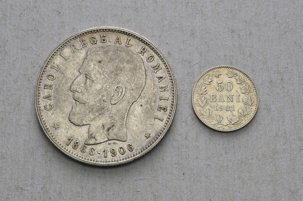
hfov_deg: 24.7
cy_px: 100
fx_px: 693
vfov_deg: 16.5
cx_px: 152
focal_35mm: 82
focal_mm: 55
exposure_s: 1/200
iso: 400
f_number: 14
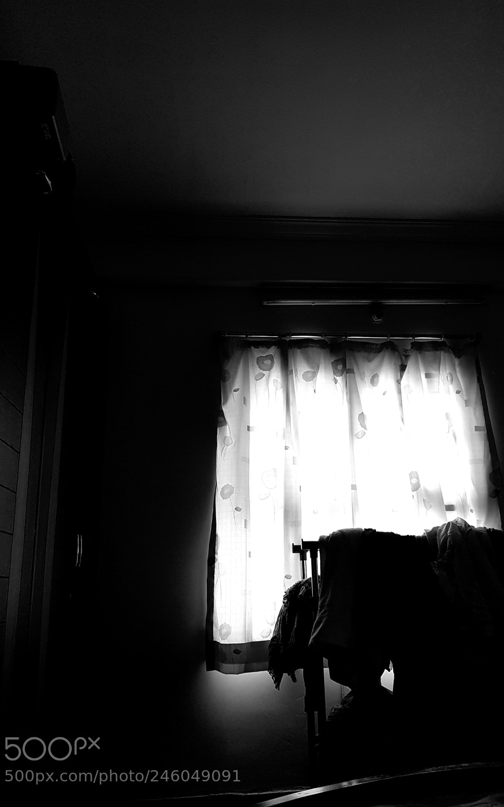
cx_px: 280
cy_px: 406
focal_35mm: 28
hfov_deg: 44.5
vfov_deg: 66.5
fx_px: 616
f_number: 1.7
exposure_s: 1/60
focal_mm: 4.2
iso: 125
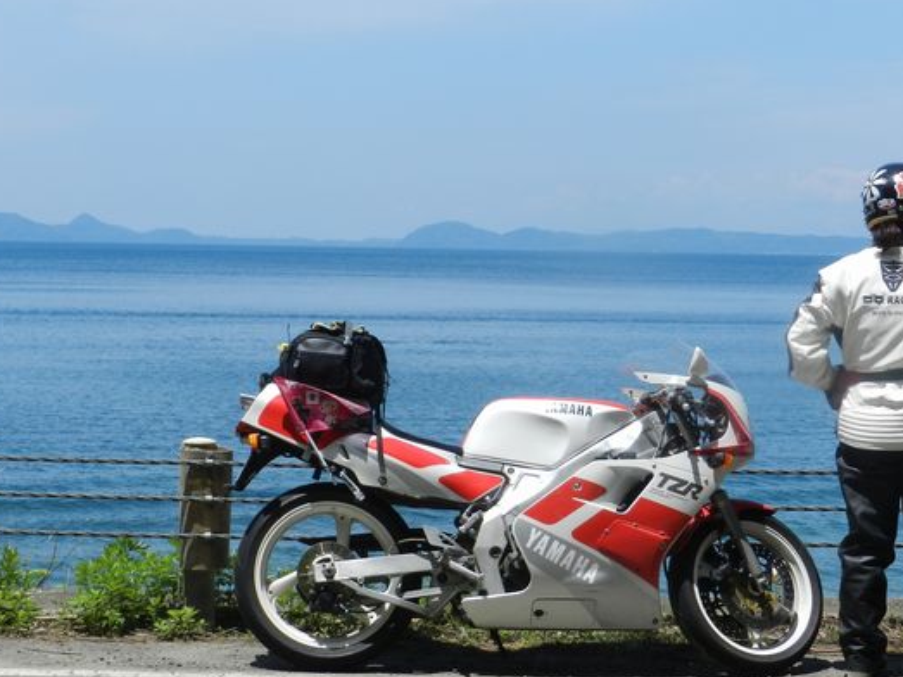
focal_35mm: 91
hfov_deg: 21.5
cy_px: 277
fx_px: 2373
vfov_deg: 16.2
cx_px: 442
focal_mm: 12.1
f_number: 4.7
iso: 160
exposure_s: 1/1000
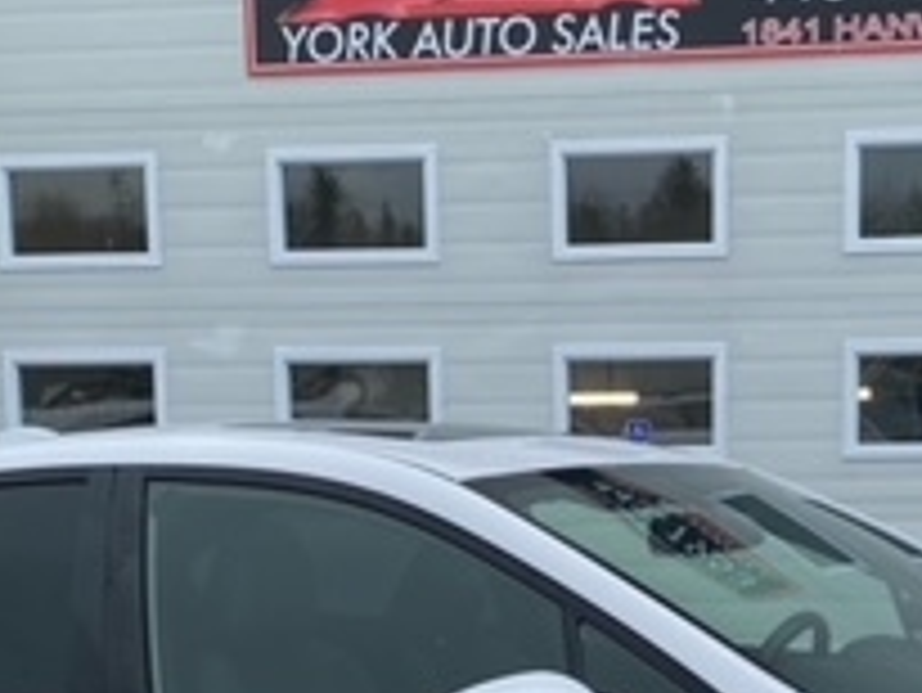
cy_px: 742
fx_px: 2159
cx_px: 634
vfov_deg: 17.7
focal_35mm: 81
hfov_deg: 24.0
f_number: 1.8
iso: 32
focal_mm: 4.25
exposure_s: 1/905
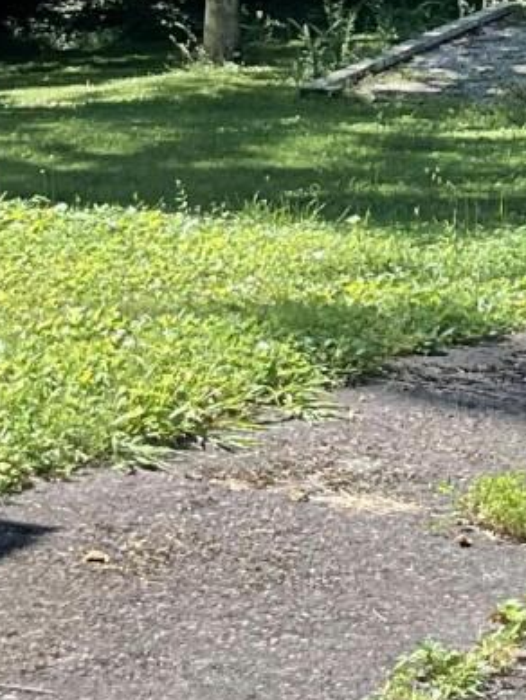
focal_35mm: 149
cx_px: 753
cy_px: -198
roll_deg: -0.8
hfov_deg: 9.7
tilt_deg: -7.5
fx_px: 3017
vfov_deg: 12.8
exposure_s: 1/329
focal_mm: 3
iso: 16
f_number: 1.8
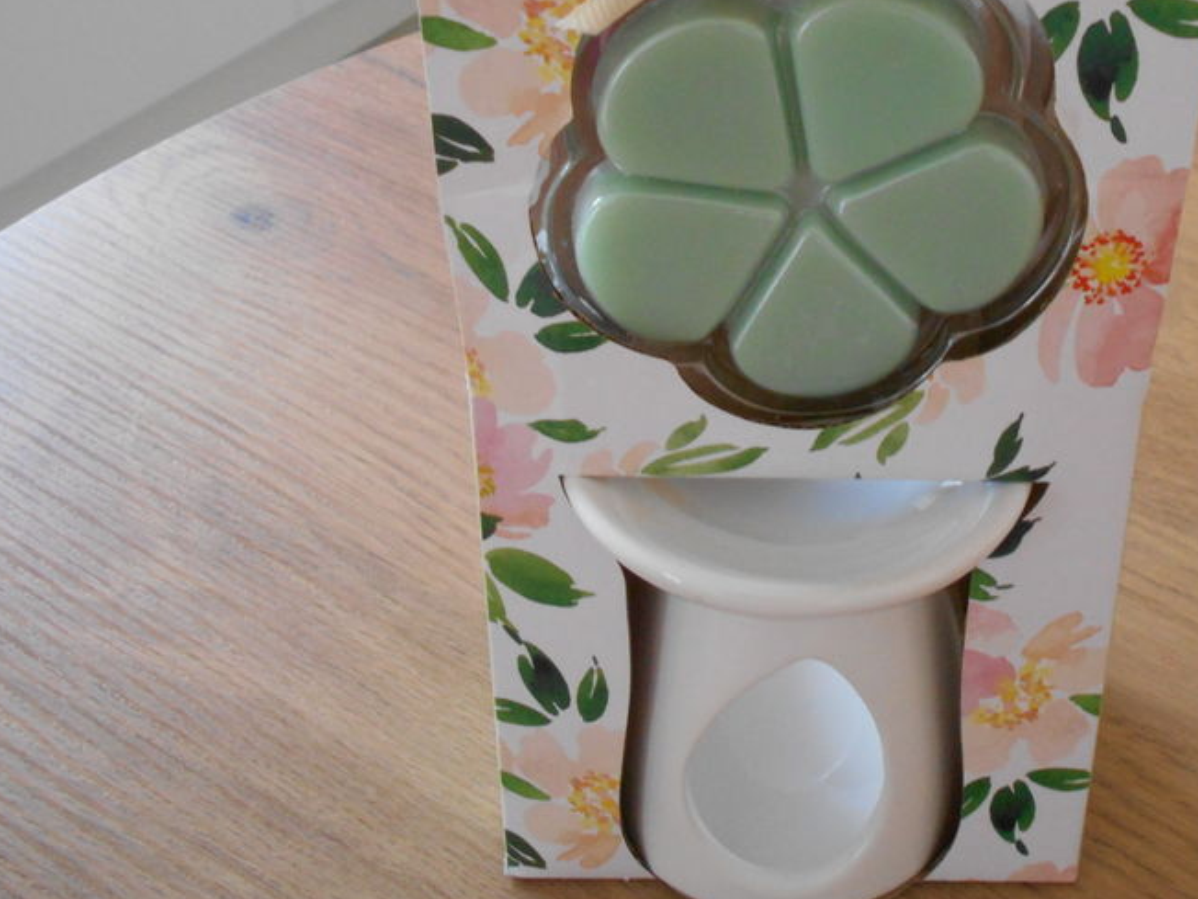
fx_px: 1592
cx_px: 781
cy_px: 270
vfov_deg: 31.2
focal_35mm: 46
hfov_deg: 40.8
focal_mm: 5.1
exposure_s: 1/25
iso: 400
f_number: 3.4
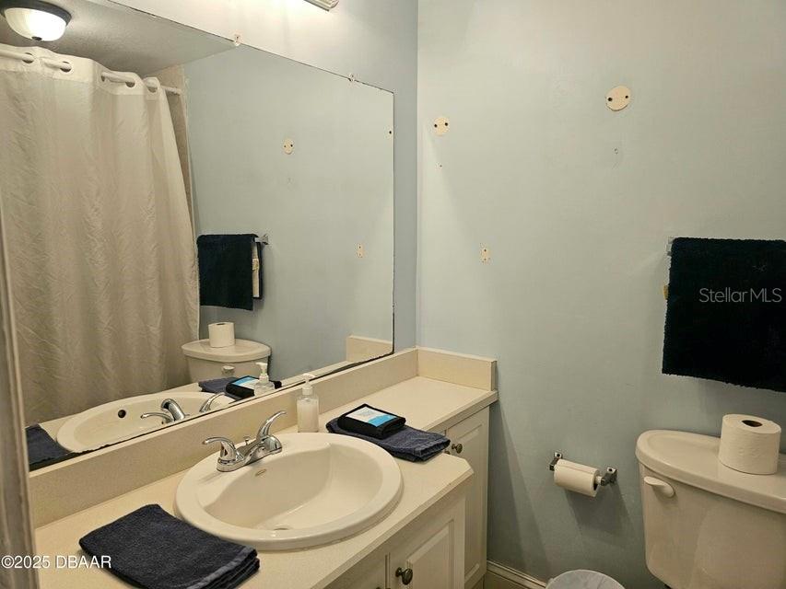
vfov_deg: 58.9
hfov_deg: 73.9
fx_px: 522
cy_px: 294
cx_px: 393
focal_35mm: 23
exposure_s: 1/120
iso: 100
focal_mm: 6.3
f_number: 1.7
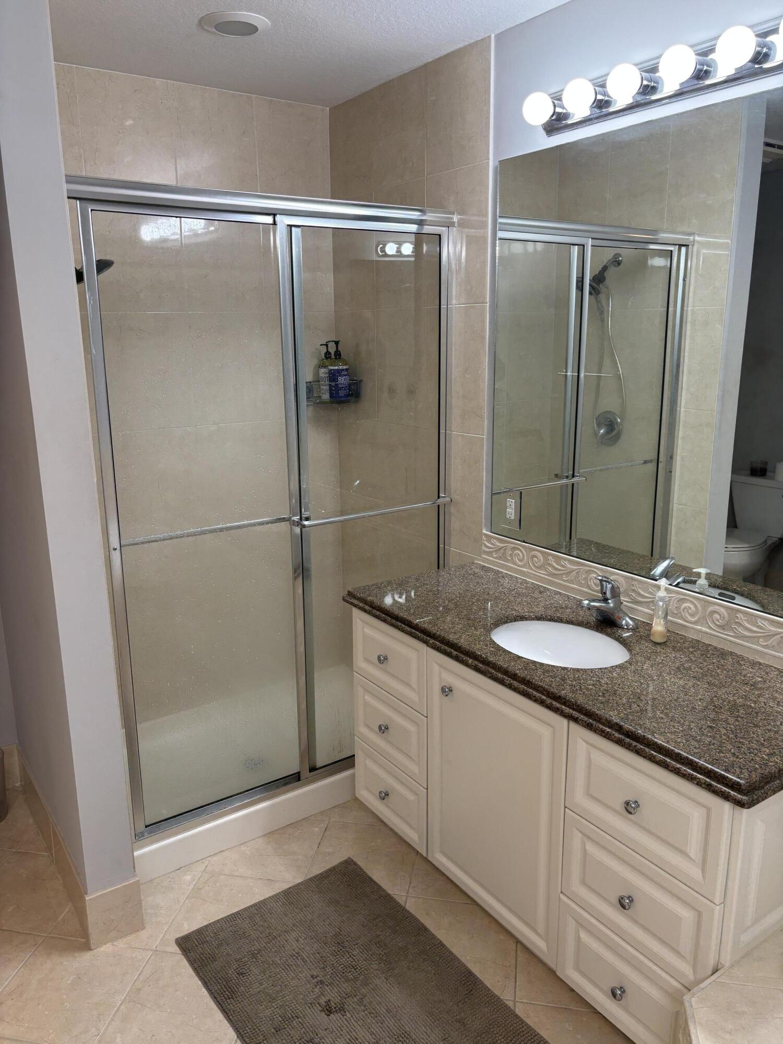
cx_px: 392
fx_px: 784
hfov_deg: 53.1
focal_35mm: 26
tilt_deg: -13.5
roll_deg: +0.3
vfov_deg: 67.3
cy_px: 522
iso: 64
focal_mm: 5.96
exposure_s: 1/60
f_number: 1.6
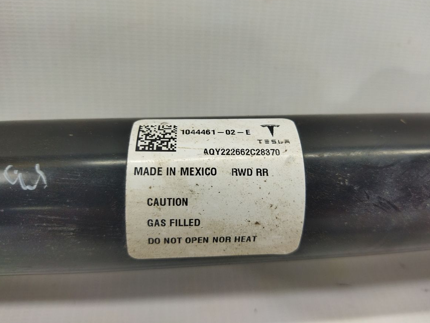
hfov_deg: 63.4
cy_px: 156
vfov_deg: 49.7
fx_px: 348
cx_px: 222
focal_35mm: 28
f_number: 1.79
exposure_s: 1/104
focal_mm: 4.71
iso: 100
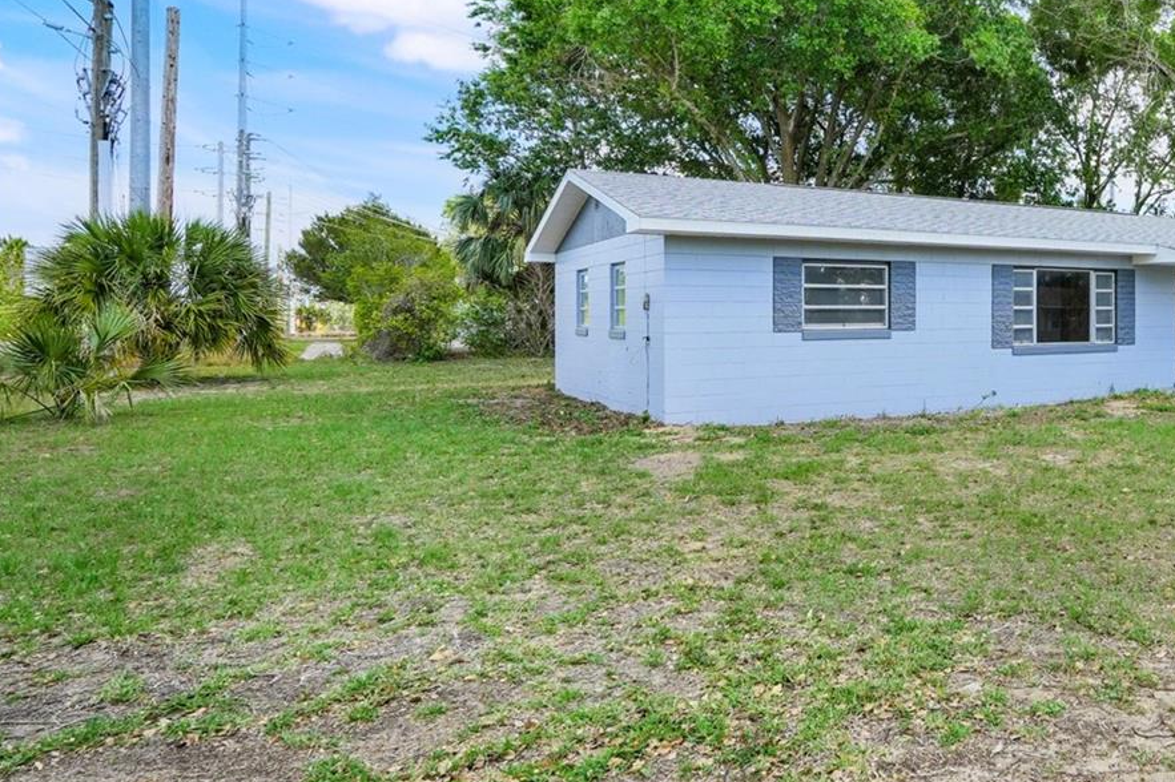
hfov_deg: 55.4
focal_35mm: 29
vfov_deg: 44.7
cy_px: 310
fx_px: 946
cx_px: 1054
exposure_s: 1/30
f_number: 9
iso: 250
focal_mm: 16
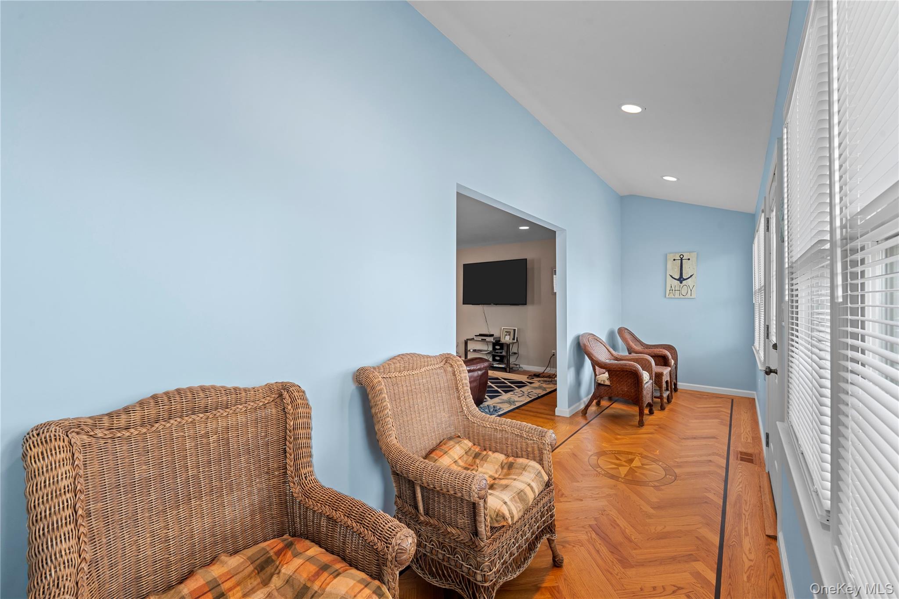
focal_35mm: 14
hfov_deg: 104.3
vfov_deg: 81.2
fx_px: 350
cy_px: 300
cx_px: 450
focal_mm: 14
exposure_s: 1/4
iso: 320
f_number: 10
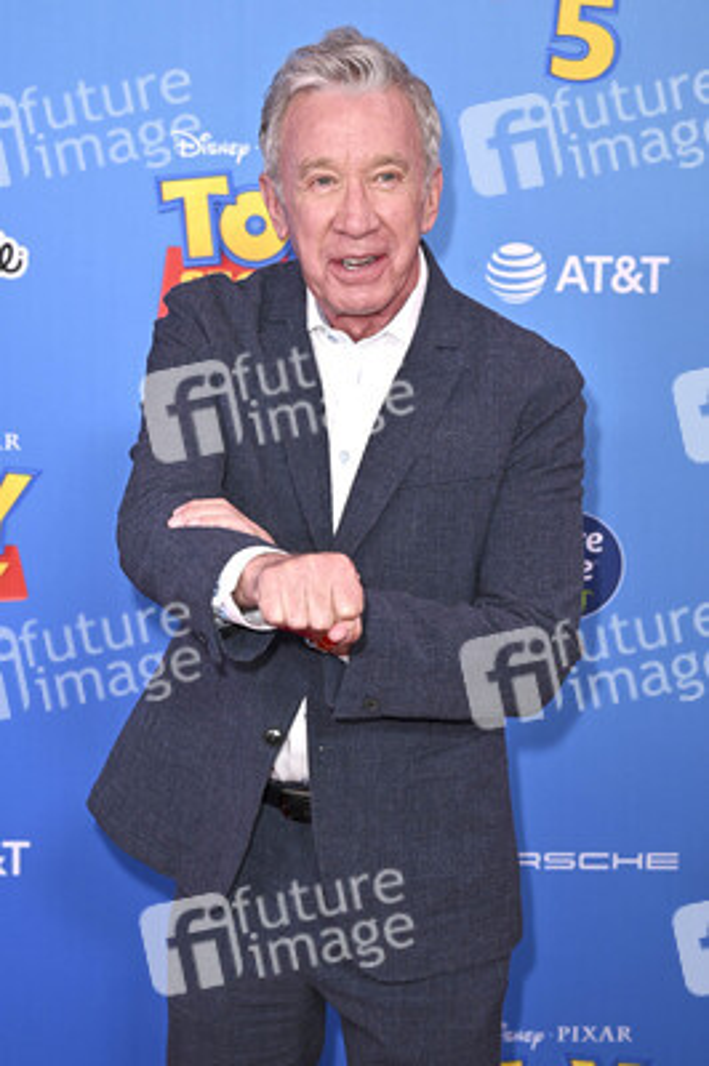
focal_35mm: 78
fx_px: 2308
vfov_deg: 26.0
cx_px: 354
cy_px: 533
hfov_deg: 17.5
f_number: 6.3
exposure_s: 1/250
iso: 1250
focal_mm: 78
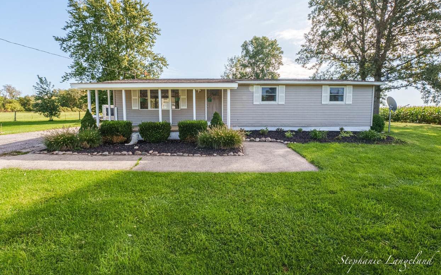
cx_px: 218
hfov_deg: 101.5
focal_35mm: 15
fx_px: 180
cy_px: 130
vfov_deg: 74.7
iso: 3200
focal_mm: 14
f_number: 8
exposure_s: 1/1600
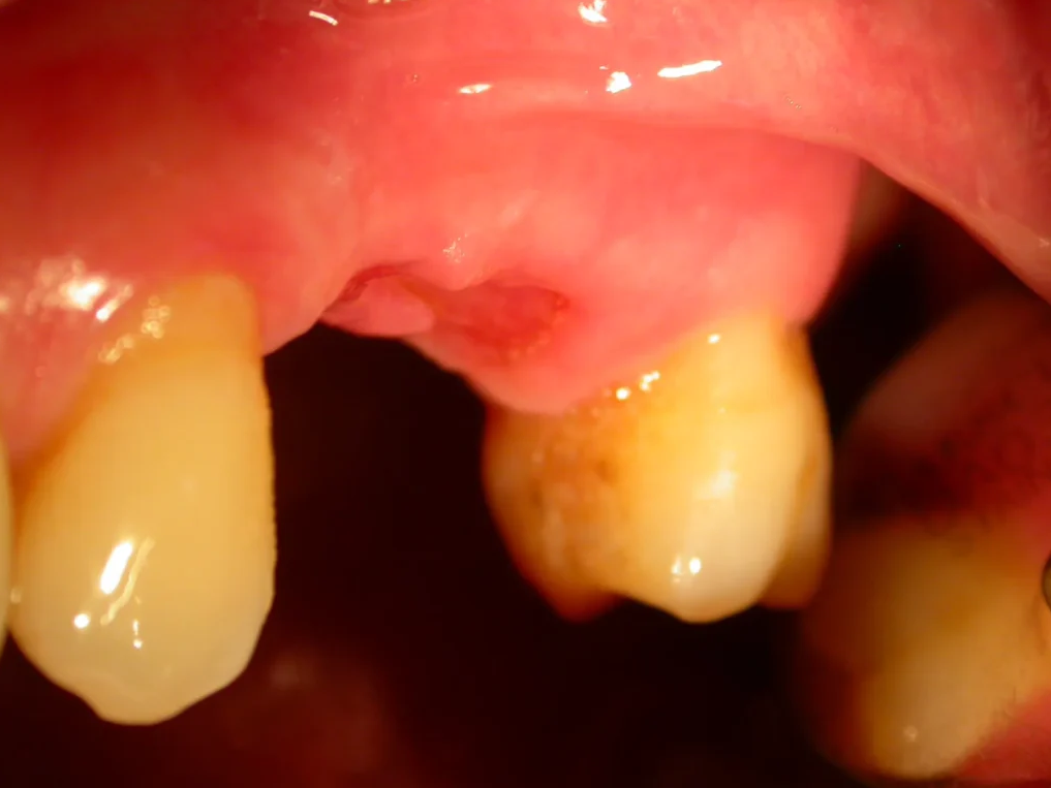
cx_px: 525
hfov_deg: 14.1
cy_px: 395
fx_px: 4251
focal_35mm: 140
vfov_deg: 10.6
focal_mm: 28.8
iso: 100
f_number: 4.8
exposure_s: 1/52
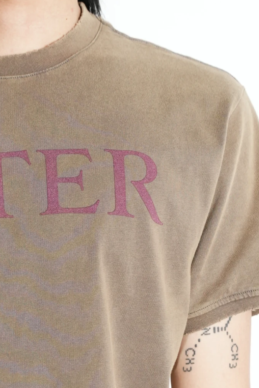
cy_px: 447
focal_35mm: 98
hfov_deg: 13.8
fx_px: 1058
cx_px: 0
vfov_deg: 19.7
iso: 1250
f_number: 4.5
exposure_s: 1/100
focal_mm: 35
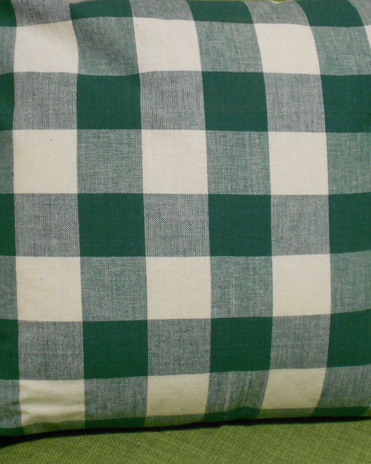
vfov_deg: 33.6
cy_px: 232
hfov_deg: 27.1
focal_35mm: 56
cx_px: 213
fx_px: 769
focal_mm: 7.7
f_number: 4.2
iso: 400
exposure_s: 1/8
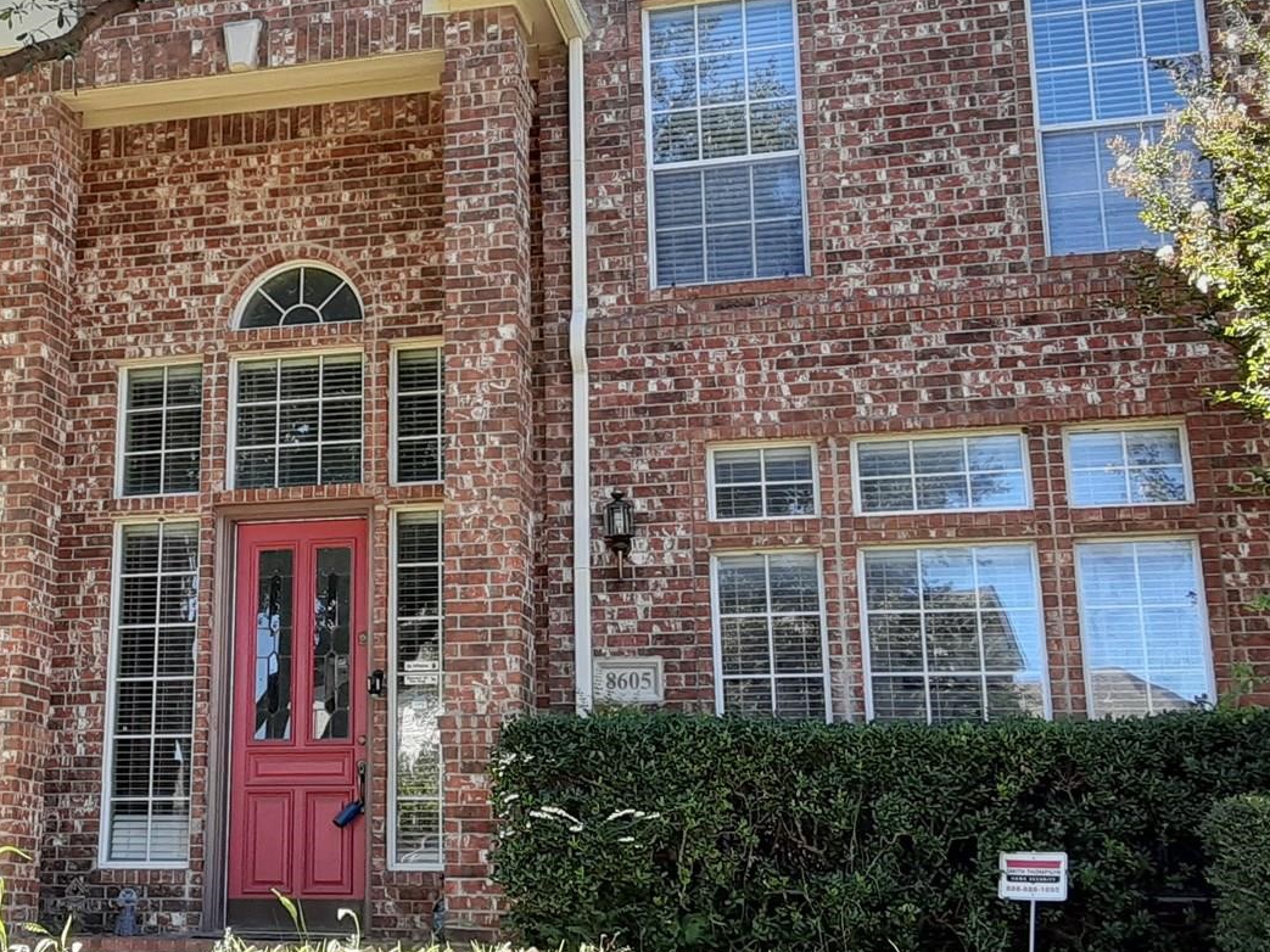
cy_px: 343
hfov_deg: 35.3
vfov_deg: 27.4
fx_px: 1944
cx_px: 306
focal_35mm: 53
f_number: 1.9
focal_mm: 2.91
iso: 40
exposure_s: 1/268
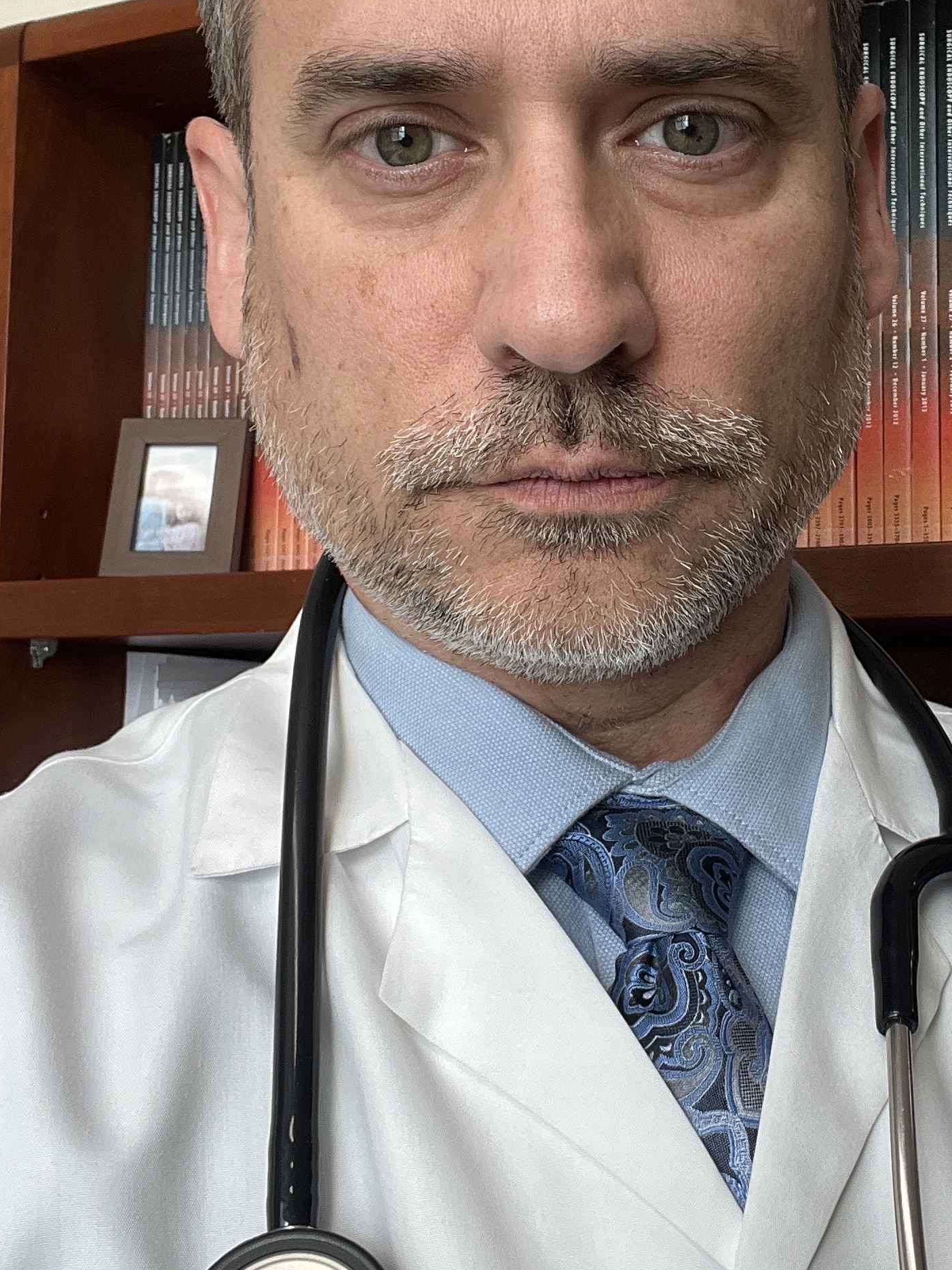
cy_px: 395
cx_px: 646
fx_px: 1577
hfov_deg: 33.3
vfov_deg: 43.1
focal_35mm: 43
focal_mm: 2.71
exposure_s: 1/60
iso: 50
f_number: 2.2
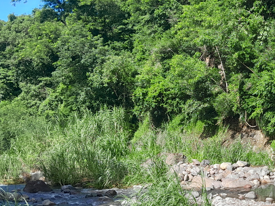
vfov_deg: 21.6
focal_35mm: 68
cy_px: 112
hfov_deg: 26.9
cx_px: 279
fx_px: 540
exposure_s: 1/256
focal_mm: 3.98
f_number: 1.8
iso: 40
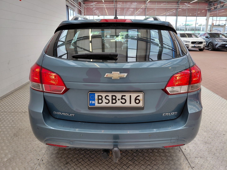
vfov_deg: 54.9
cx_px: 114
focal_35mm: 25
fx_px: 164
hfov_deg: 69.4
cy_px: 85
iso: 50
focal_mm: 4.69
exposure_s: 1/149
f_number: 1.8
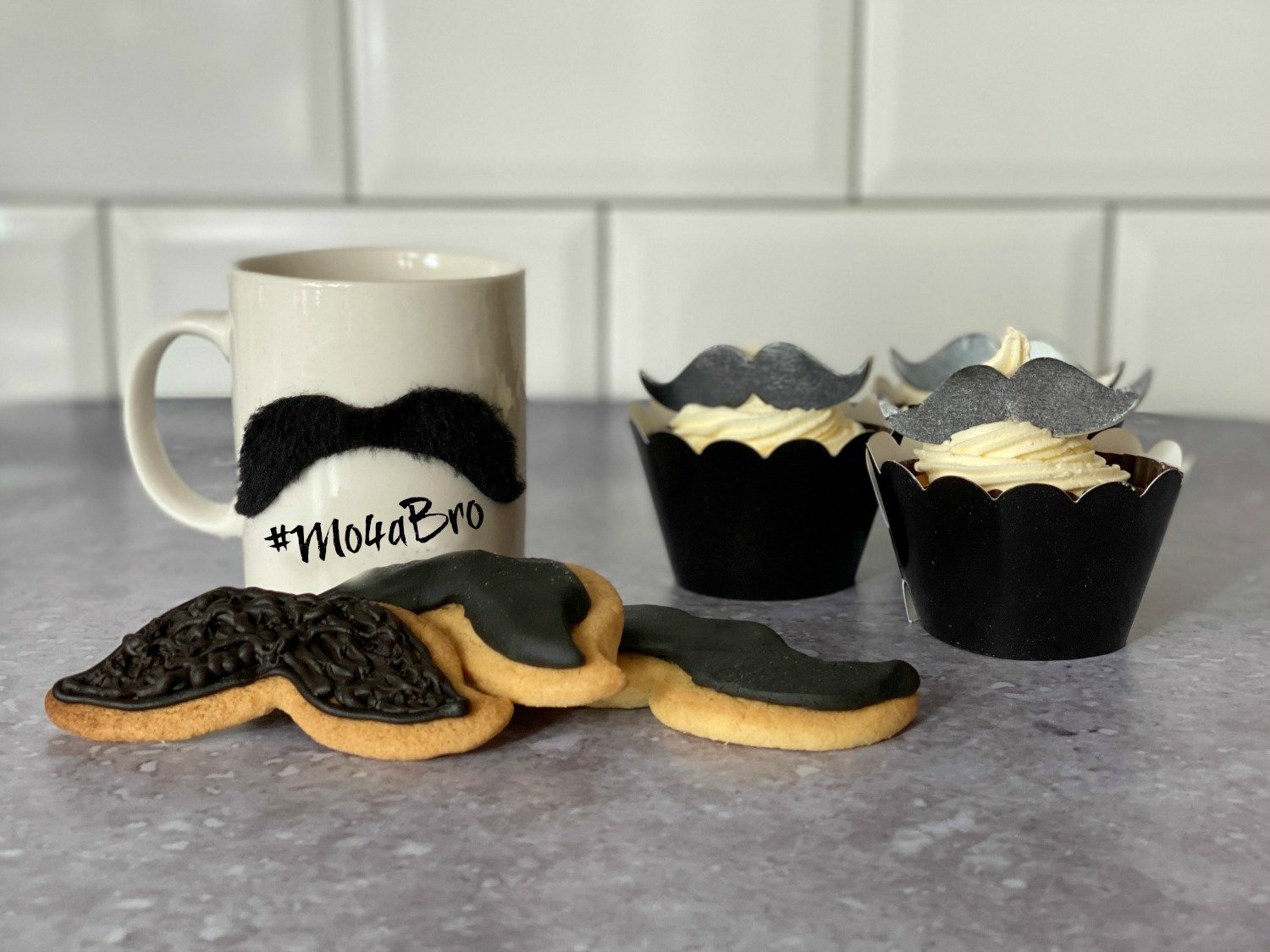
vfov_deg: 28.0
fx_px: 1908
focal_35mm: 52
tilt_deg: -12.3
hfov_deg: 36.8
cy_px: 476
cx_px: 635
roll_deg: +0.9
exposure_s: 1/122
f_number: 2
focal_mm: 6
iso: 80
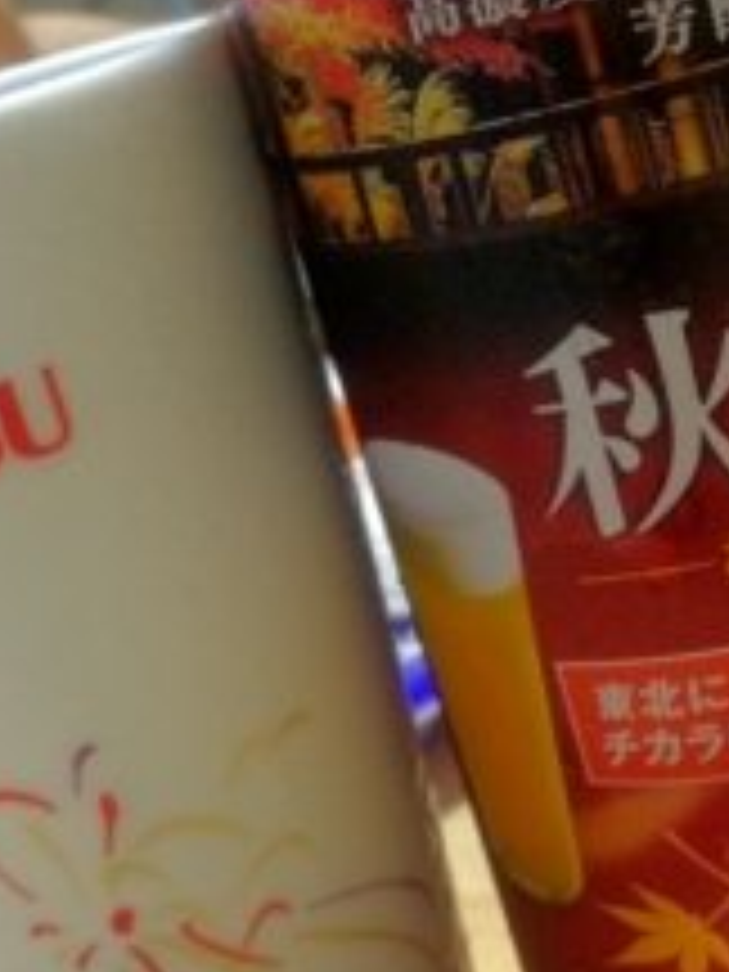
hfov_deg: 20.1
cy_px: 410
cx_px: 428
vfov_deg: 26.6
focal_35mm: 73
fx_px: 2050
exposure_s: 1/15
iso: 500
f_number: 2.4
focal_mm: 4.28
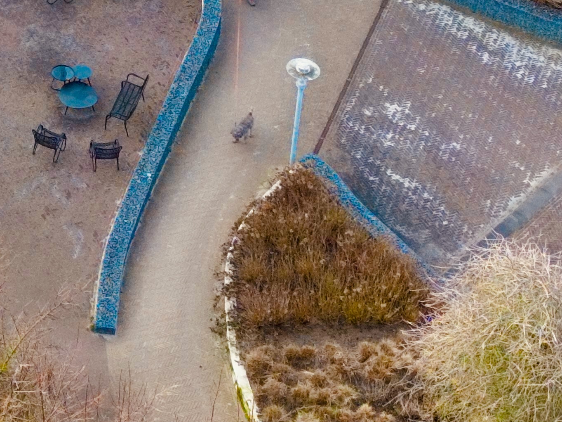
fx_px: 2305
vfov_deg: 9.9
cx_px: -162
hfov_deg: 13.4
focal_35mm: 142
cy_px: -358
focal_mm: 6.72
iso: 100
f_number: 1.7
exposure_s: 1/400
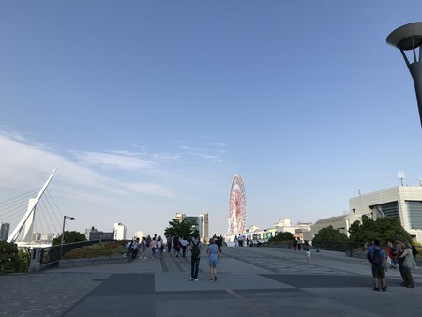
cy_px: 158
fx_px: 342
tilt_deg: +16.9
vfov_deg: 49.8
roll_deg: -0.1
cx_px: 211
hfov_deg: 63.4
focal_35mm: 28
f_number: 1.8
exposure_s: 1/2519
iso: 20
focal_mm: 3.99
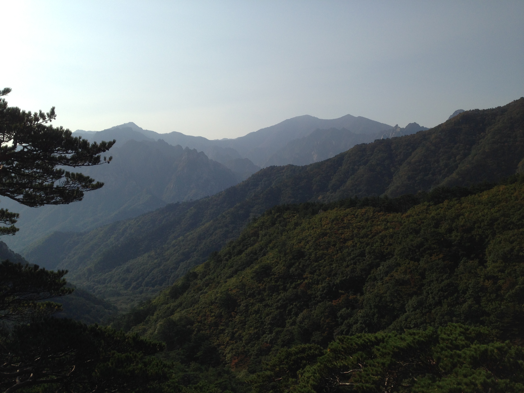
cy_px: 196
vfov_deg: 42.9
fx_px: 500
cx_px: 262
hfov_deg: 55.4
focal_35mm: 33
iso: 50
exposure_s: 1/2710
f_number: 2.4
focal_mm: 4.12
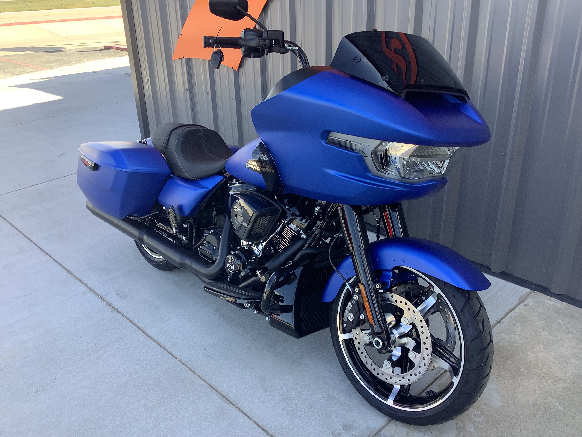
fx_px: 521
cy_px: 218
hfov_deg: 58.4
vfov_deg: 45.4
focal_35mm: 31
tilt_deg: -22.7
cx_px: 291
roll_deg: +0.2
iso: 25
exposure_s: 1/161
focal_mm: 3.3
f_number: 2.4
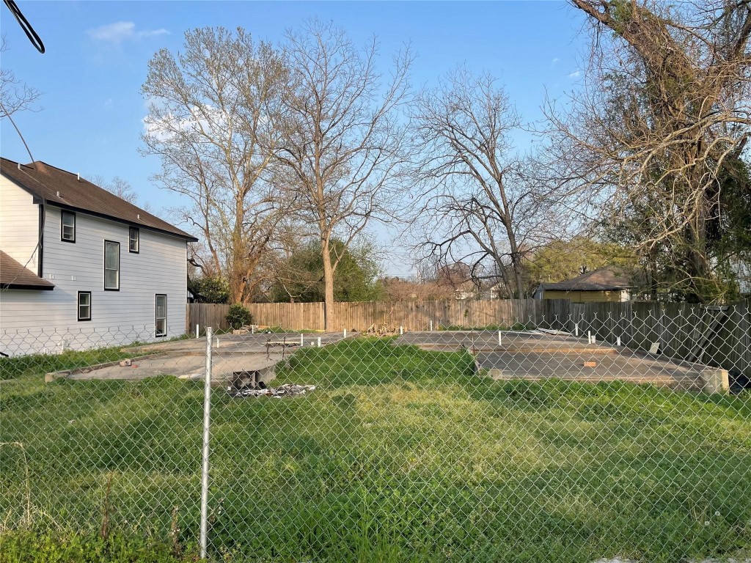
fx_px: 564
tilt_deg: +2.5
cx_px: 376
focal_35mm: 26
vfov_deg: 53.1
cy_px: 282
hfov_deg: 67.3
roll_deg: +1.0
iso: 32
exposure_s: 1/1618
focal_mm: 4.2
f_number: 1.6
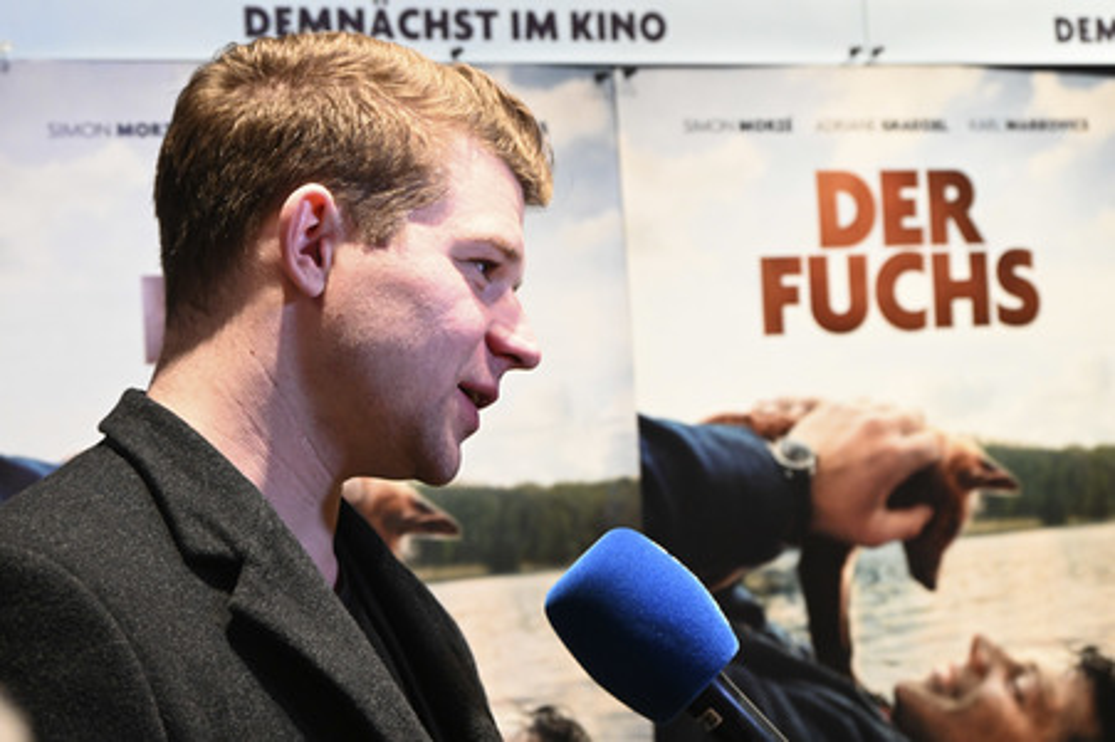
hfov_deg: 26.7
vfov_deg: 17.9
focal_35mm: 76
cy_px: 371
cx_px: 558
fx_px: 2352
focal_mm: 76
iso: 4000
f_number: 6
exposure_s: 1/80
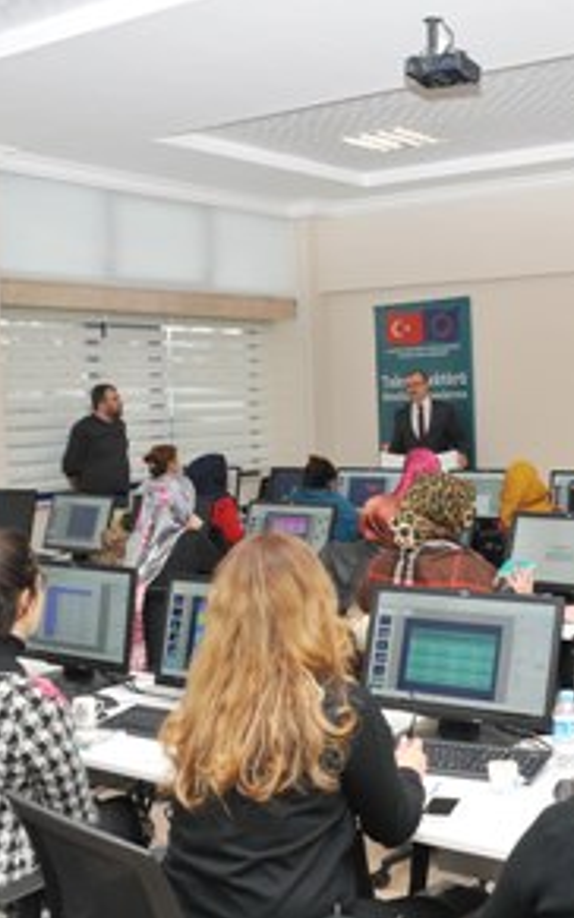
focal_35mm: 47
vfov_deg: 42.6
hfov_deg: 27.3
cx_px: 369
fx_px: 1176
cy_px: 457
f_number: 4.5
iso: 320
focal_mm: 20
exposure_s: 1/100
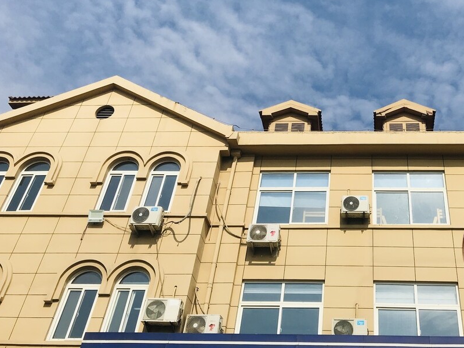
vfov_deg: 34.2
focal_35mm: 42
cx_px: 345
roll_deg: -1.7
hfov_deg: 43.5
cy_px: 138
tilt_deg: +38.4
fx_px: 563
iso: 25
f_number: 1.8
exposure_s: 1/5319
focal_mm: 3.99
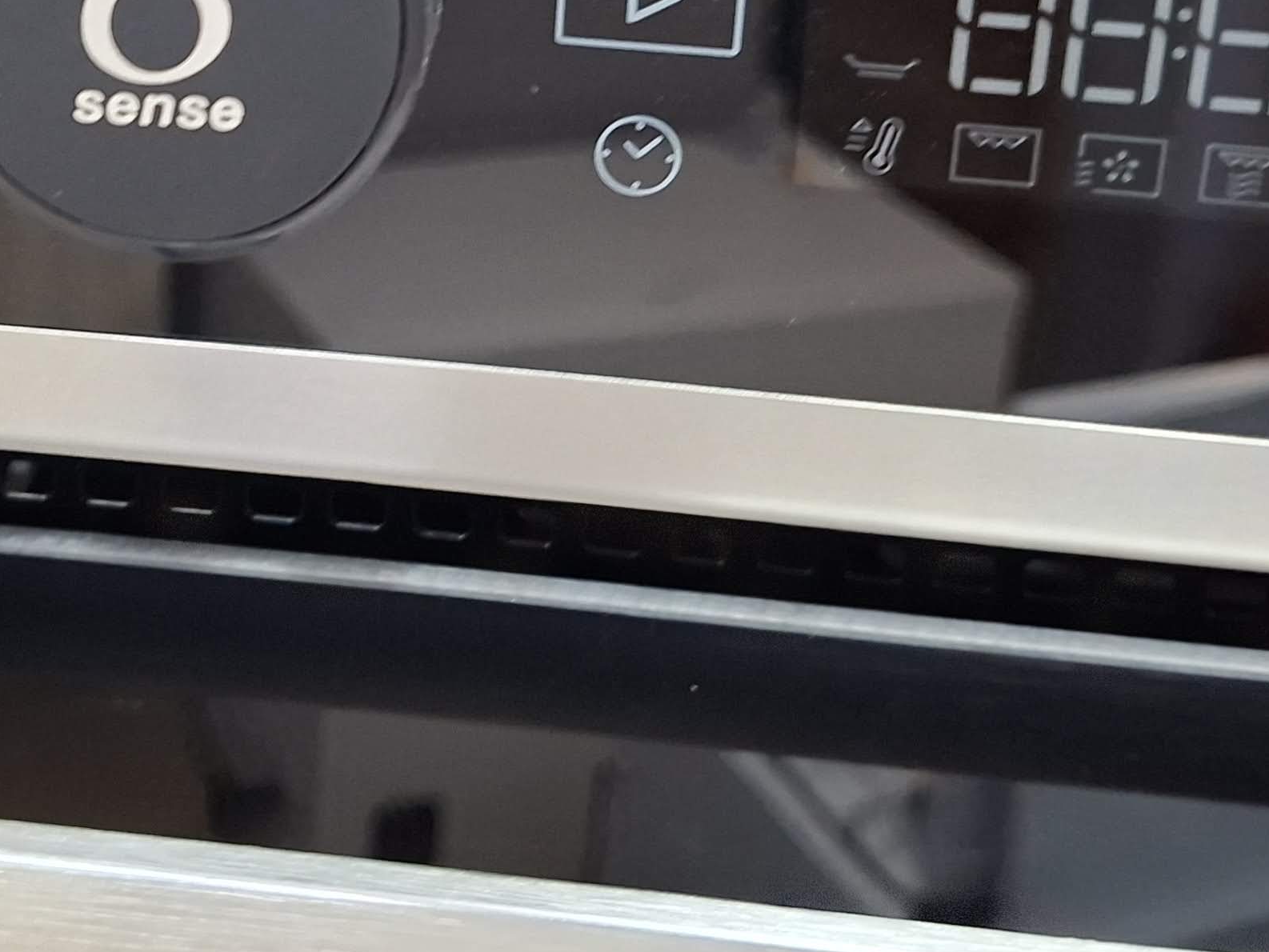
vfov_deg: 24.1
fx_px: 2127
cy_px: -6
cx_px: 330
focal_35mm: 58
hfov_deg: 32.6
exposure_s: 1/33
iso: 250
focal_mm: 5.54
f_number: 1.8
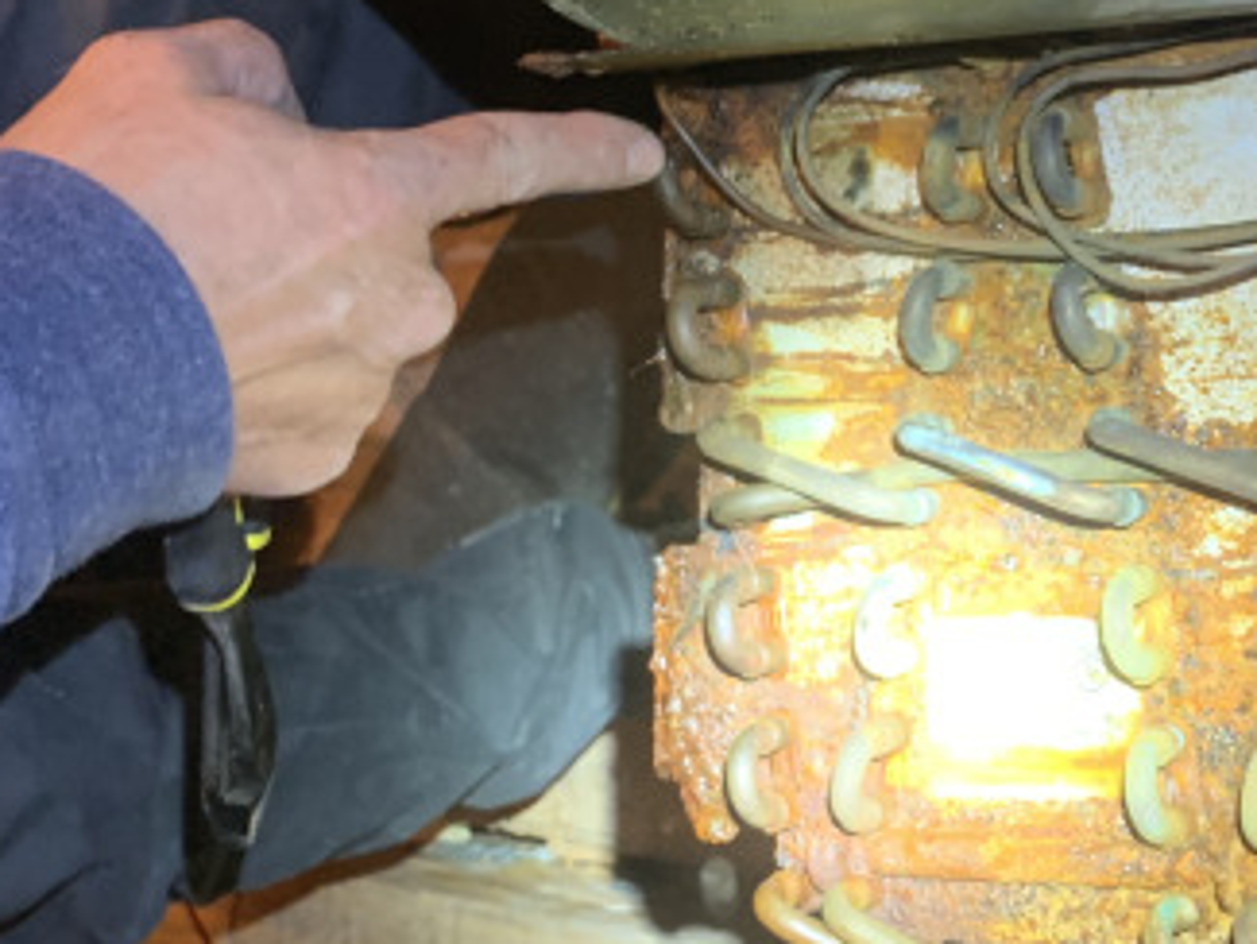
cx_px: 1222
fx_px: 2325
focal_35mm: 64
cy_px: 255
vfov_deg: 22.8
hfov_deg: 28.6
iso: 320
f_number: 1.8
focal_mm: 4.25
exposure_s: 1/41
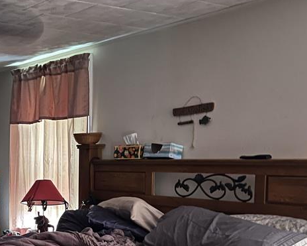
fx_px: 509
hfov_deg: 31.6
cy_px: 236
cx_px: 19
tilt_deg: -9.9
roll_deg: +2.0
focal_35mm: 56
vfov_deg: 26.0
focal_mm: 5.7
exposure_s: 1/9
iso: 800
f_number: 1.5
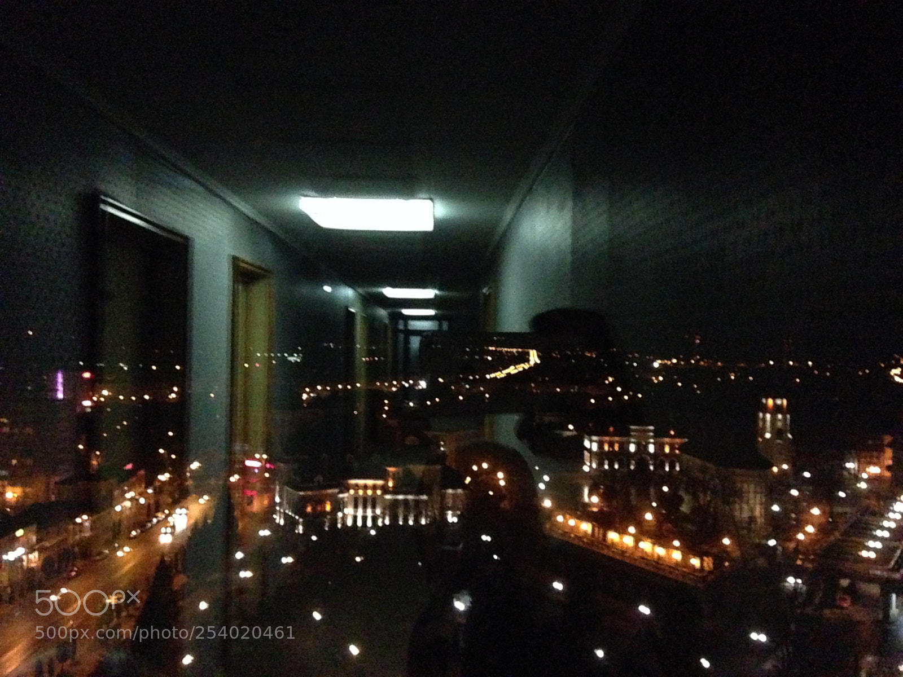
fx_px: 861
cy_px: 338
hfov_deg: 55.4
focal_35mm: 33
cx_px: 452
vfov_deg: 42.9
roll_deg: -0.2
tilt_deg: -1.4
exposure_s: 1/15
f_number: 2.4
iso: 2000
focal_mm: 4.12
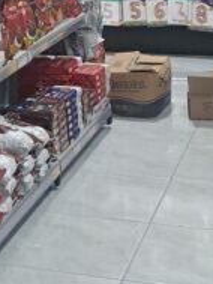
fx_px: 1000
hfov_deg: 11.4
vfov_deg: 15.5
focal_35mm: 122
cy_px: -65
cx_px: -146
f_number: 1.8
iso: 400
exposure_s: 1/60
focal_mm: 5.23
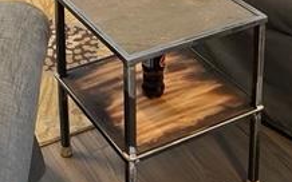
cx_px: 118
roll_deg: +0.4
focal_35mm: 81
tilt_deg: -18.1
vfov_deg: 14.8
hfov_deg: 25.5
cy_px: -99
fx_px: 644
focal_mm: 4.2
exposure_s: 1/60
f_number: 1.6
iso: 250
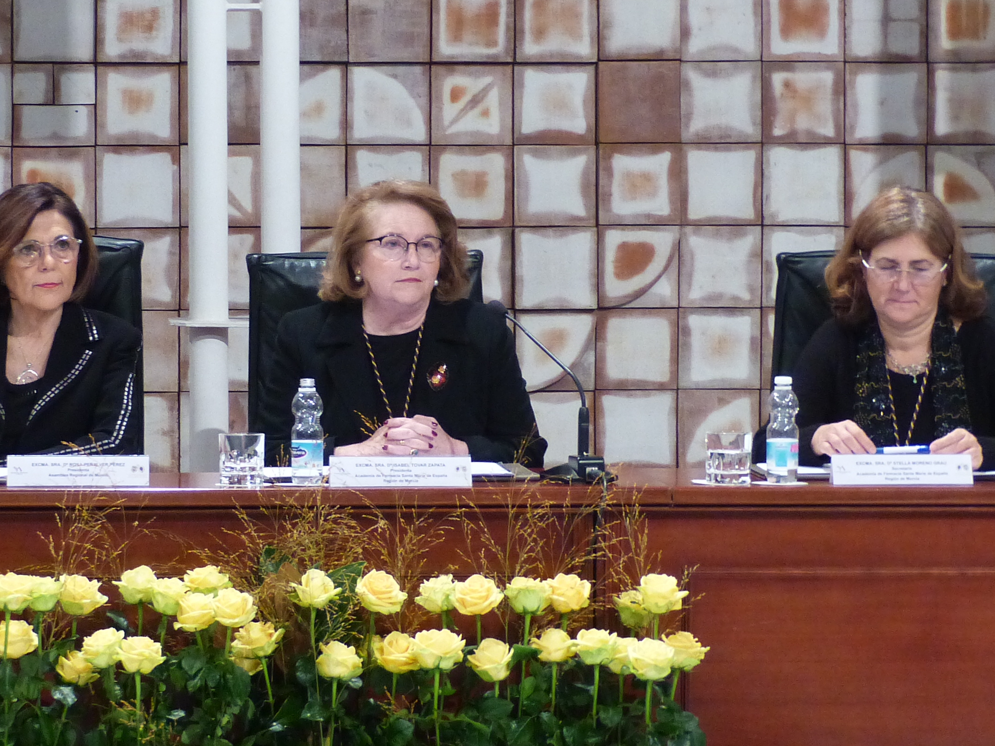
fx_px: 5462
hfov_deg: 10.4
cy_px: 297
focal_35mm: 190
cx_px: 222
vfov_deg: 7.8
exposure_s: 1/20
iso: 400
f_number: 2.8
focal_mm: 18.3
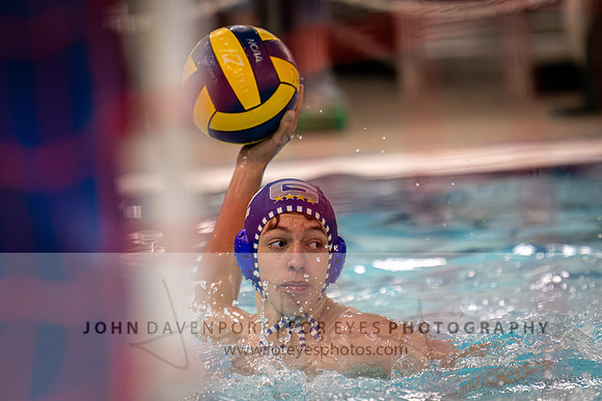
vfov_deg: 3.4
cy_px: 199
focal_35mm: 408
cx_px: 302
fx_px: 6819
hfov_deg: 5.1
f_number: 4
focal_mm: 280
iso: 9000
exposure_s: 1/1000
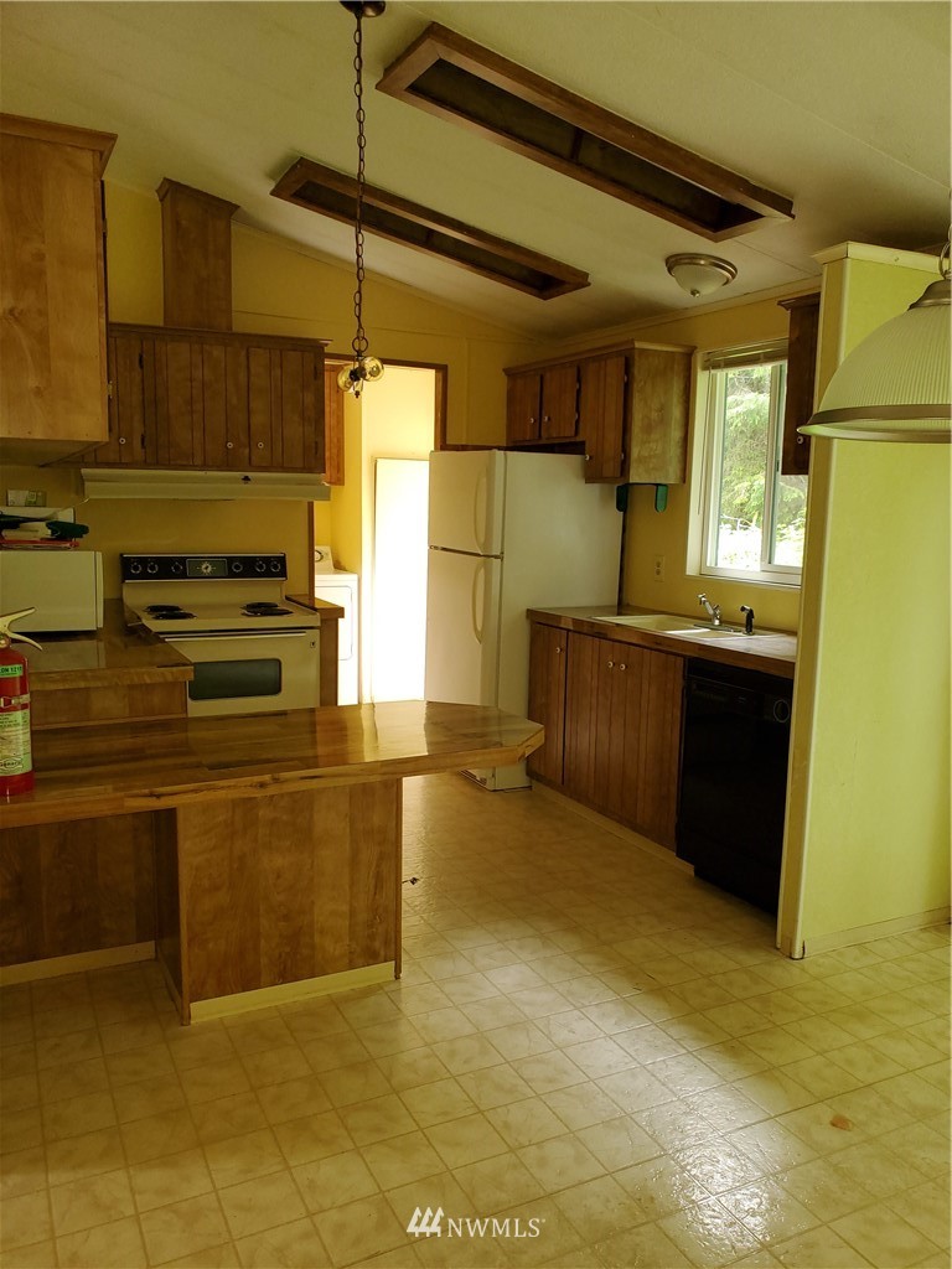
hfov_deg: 53.1
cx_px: 476
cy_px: 634
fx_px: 953
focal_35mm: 26
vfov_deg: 67.3
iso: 125
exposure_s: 1/24
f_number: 2.4
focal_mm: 4.3
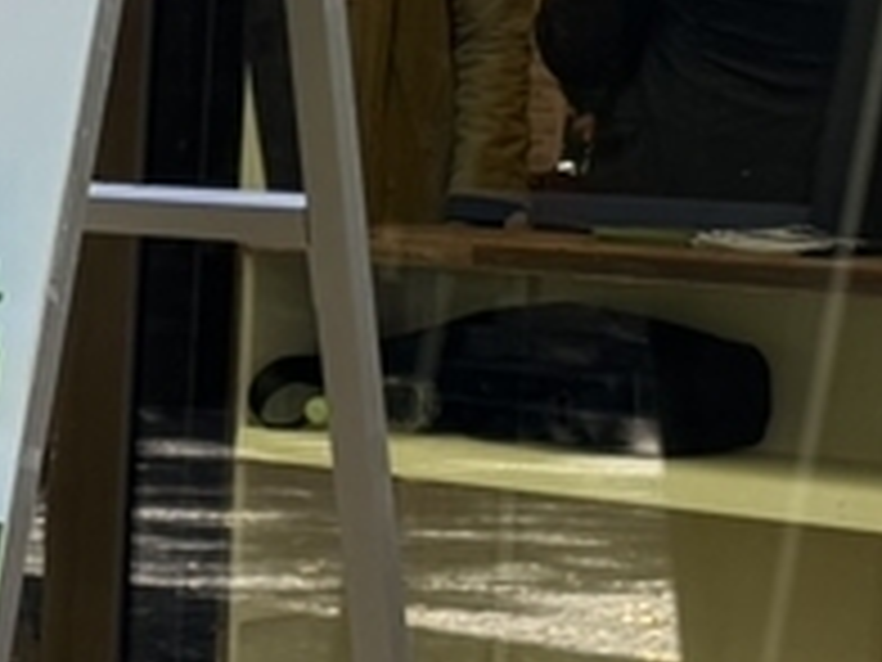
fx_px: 3745
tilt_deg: -1.2
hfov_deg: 11.8
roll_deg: -2.4
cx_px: -990
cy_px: 140
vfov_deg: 10.1
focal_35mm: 147
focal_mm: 6.76
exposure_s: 1/121
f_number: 1.78
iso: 80
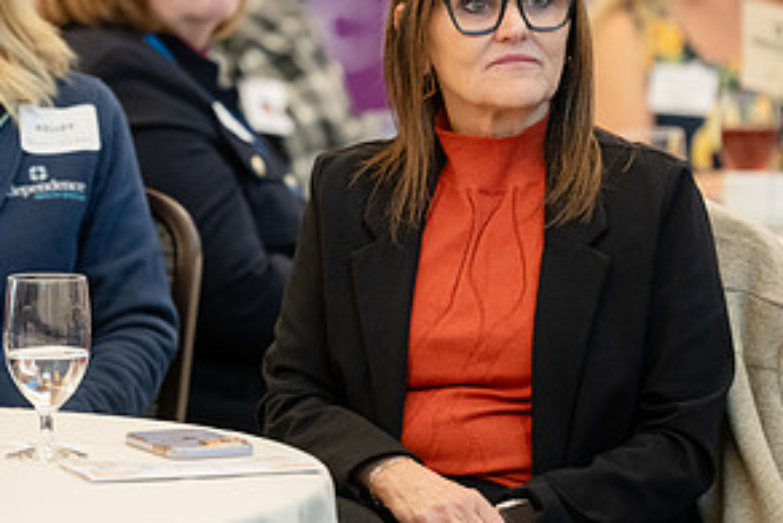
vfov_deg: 4.2
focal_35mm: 328
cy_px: 133
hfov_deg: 6.3
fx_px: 7137
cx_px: 319
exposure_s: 1/320
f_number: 2.8
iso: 3200
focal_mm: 160
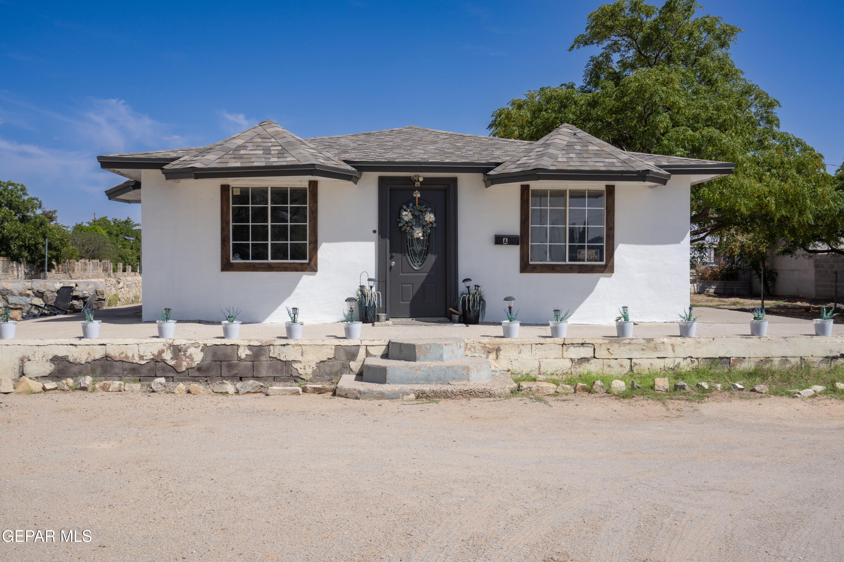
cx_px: 422
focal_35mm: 35
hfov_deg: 54.4
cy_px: 281
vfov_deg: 37.9
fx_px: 820
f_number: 10
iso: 100
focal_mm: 35
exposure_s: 1/250
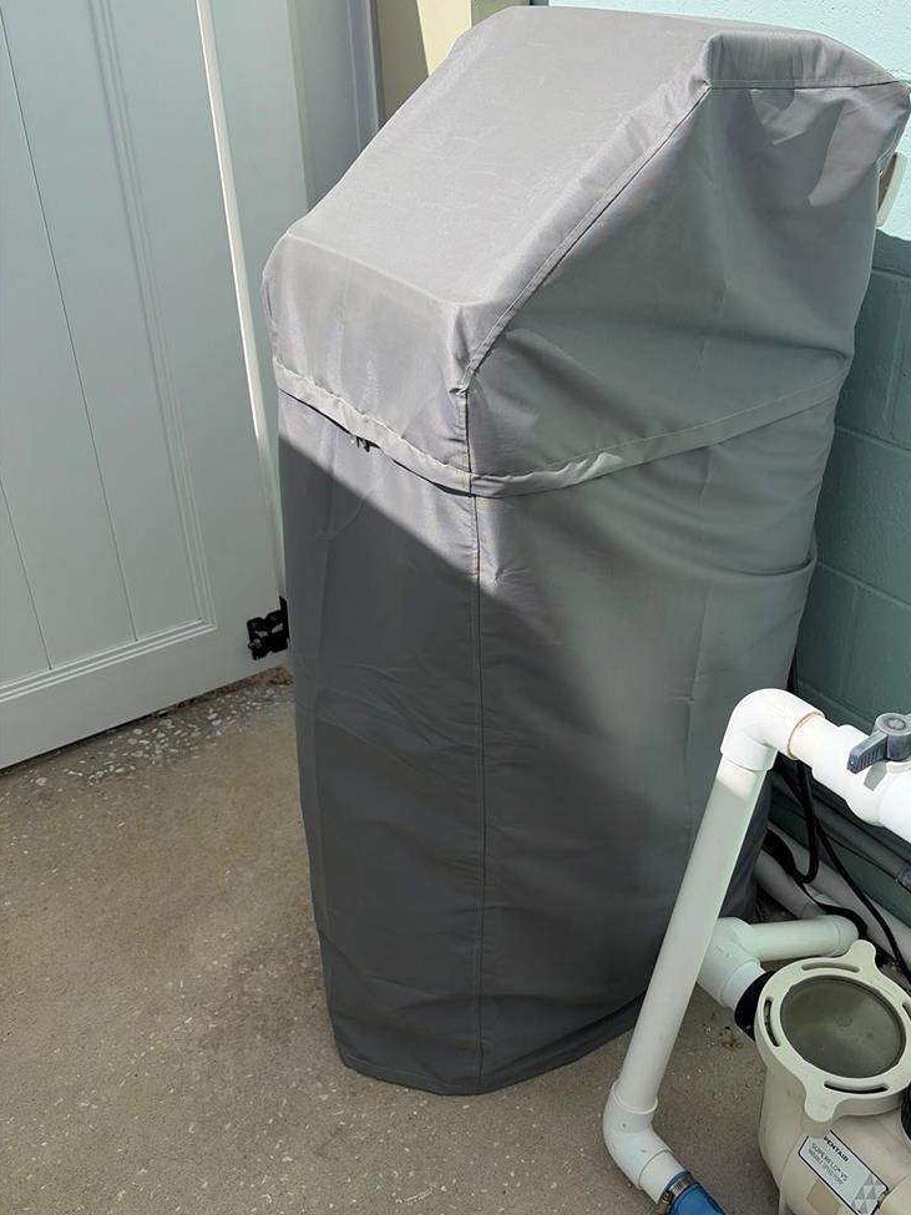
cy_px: 587
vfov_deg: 56.8
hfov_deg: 43.9
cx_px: 557
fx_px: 1123
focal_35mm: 32
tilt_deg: -30.7
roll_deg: -0.6
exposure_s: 1/5814
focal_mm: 5.96
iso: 64
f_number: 1.6
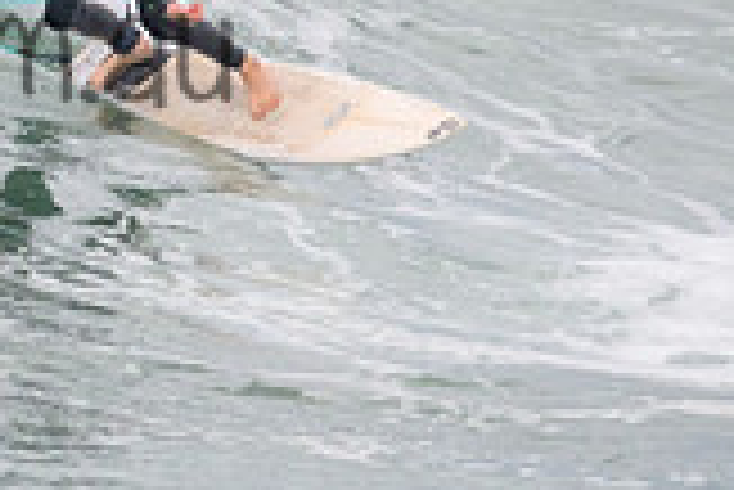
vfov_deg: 0.4
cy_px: -109
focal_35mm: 3485
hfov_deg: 0.6
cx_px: 18
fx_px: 71117
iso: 1250
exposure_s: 1/2000
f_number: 11
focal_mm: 800
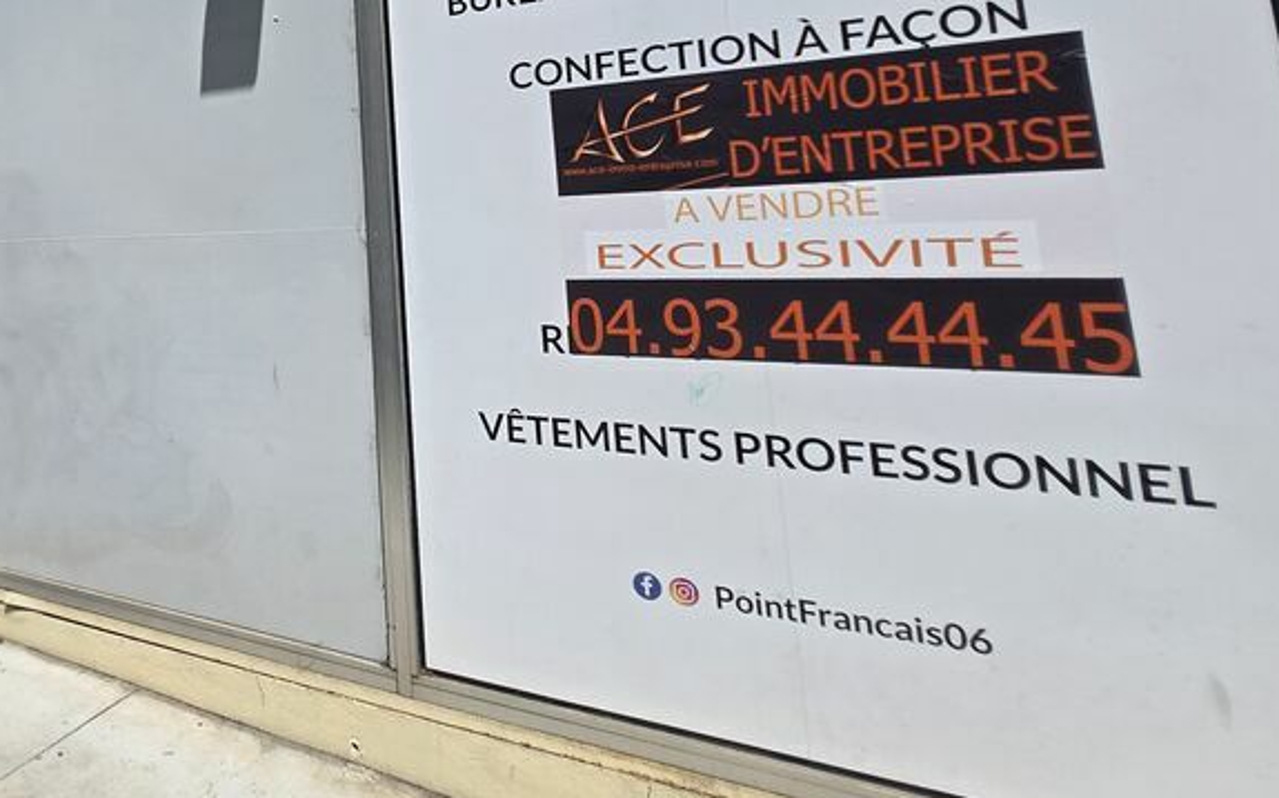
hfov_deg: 68.9
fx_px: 801
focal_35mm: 23
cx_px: 238
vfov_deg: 49.3
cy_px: 140
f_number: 2.2
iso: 25
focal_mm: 1.7
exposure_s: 1/2500
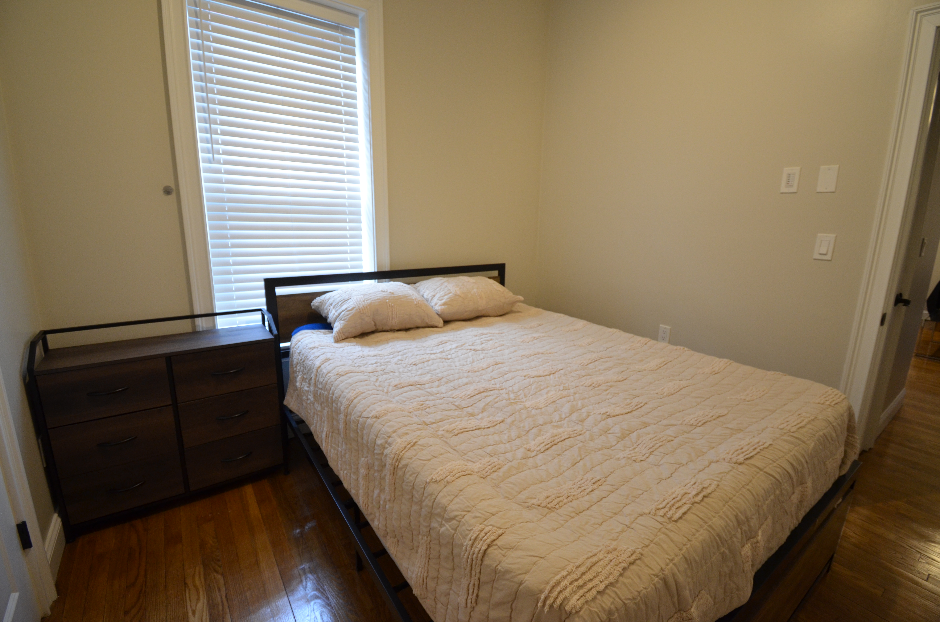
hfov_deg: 100.5
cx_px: 470
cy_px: 311
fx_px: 391
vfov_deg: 77.1
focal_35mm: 15
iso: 800
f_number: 4.5
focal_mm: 10
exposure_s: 1/40
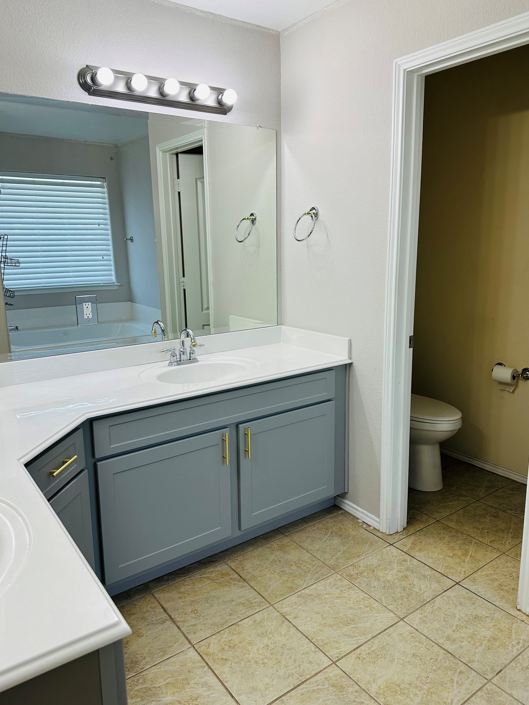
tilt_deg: -10.2
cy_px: 341
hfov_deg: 54.9
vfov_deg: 69.4
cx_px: 259
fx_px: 509
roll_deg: +0.7
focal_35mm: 25
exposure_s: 1/187
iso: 64
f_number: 1.78
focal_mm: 6.86
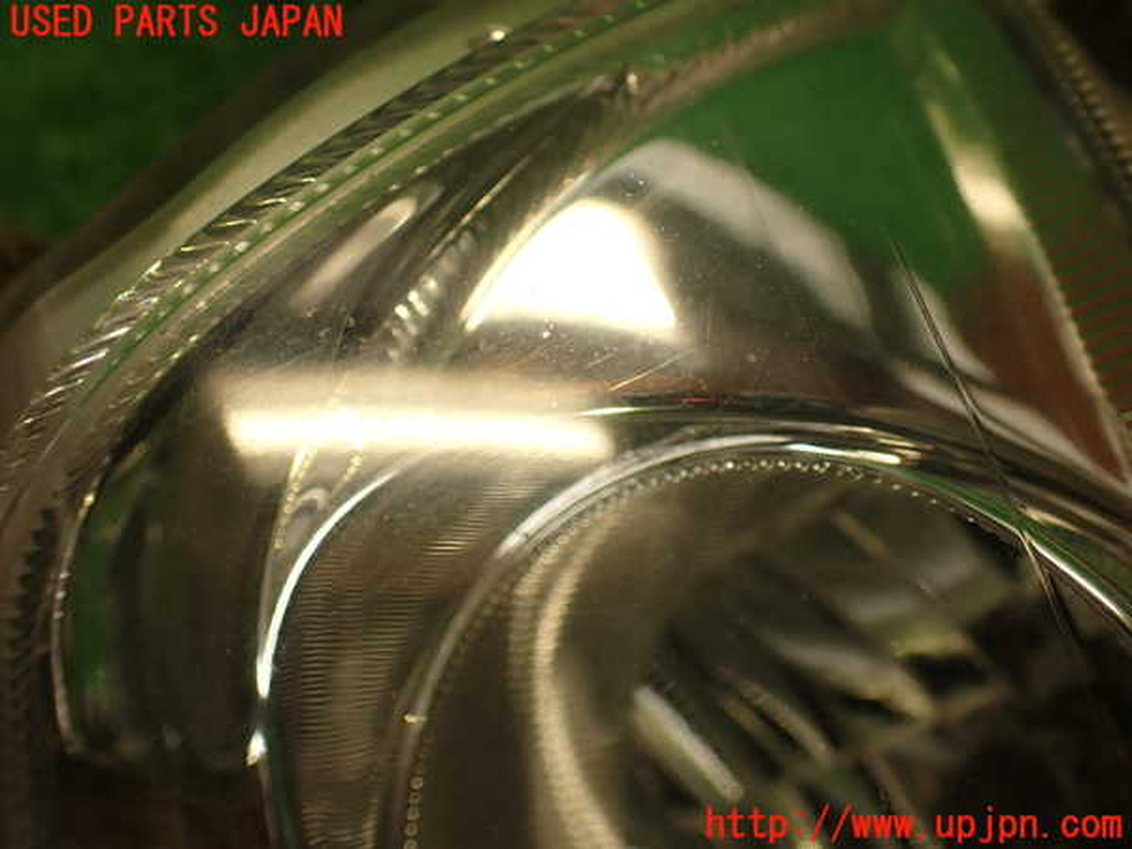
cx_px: 566
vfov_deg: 44.2
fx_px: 1046
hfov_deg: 56.8
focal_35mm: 32
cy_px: 424
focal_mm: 5.79
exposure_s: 1/60
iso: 100
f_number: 2.4
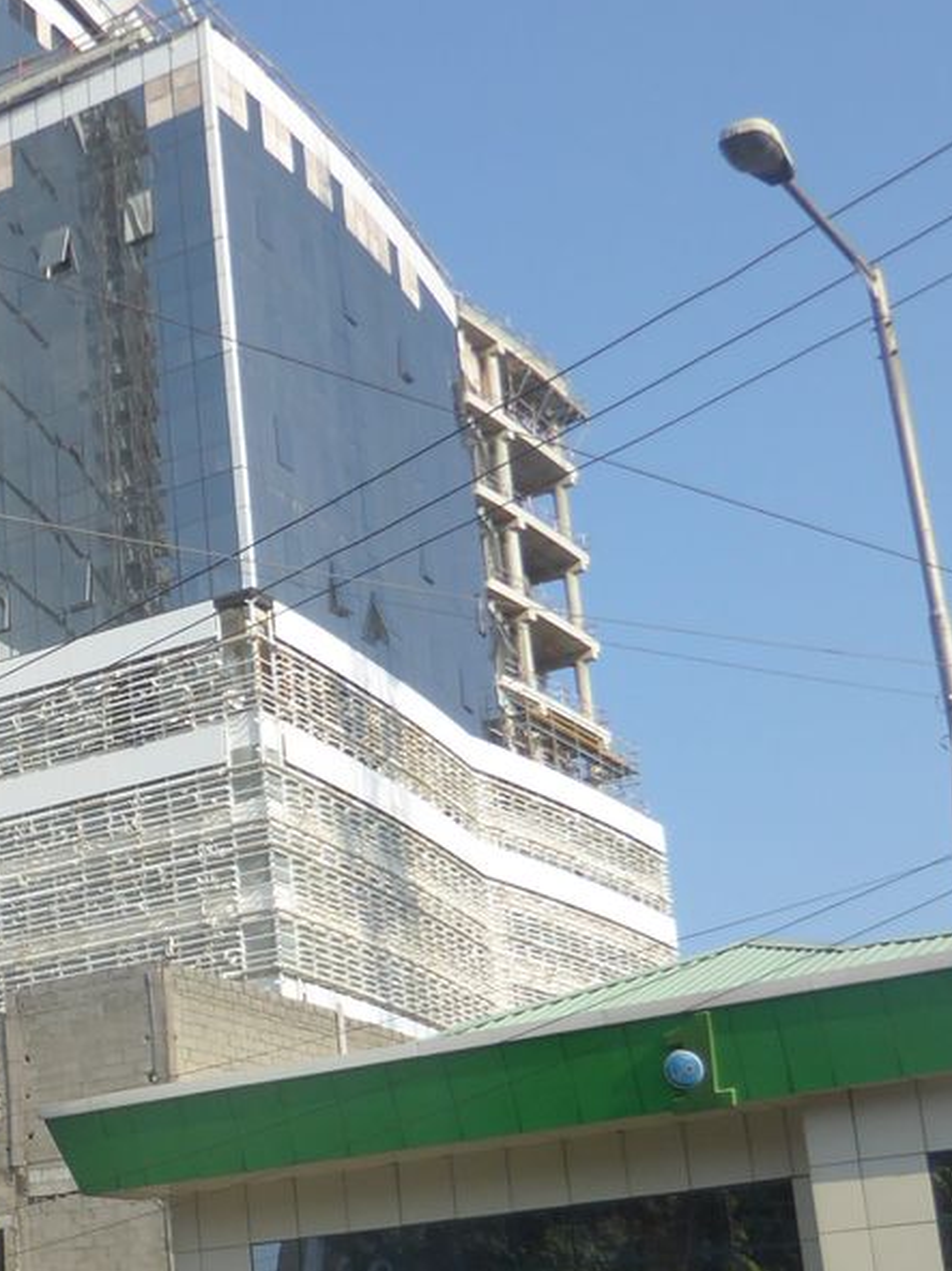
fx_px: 2384
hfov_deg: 21.6
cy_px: 841
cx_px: -45
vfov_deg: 29.6
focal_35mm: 65
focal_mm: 4.3
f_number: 3.3
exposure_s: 1/800
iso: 80
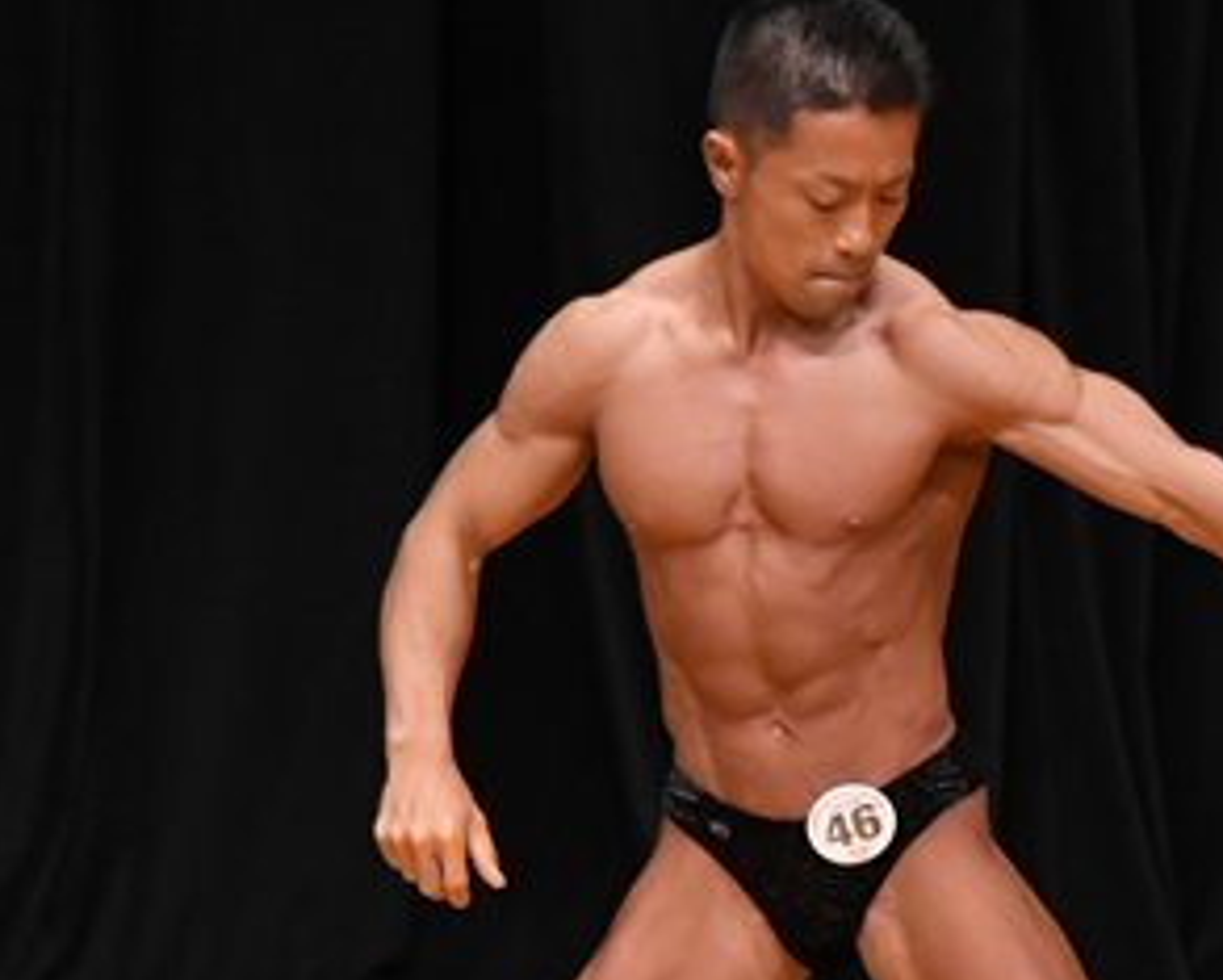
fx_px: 27020
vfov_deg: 2.1
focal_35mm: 746
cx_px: 1120
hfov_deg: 2.6
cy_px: 900
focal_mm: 200
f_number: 5.6
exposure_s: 1/400
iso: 3200
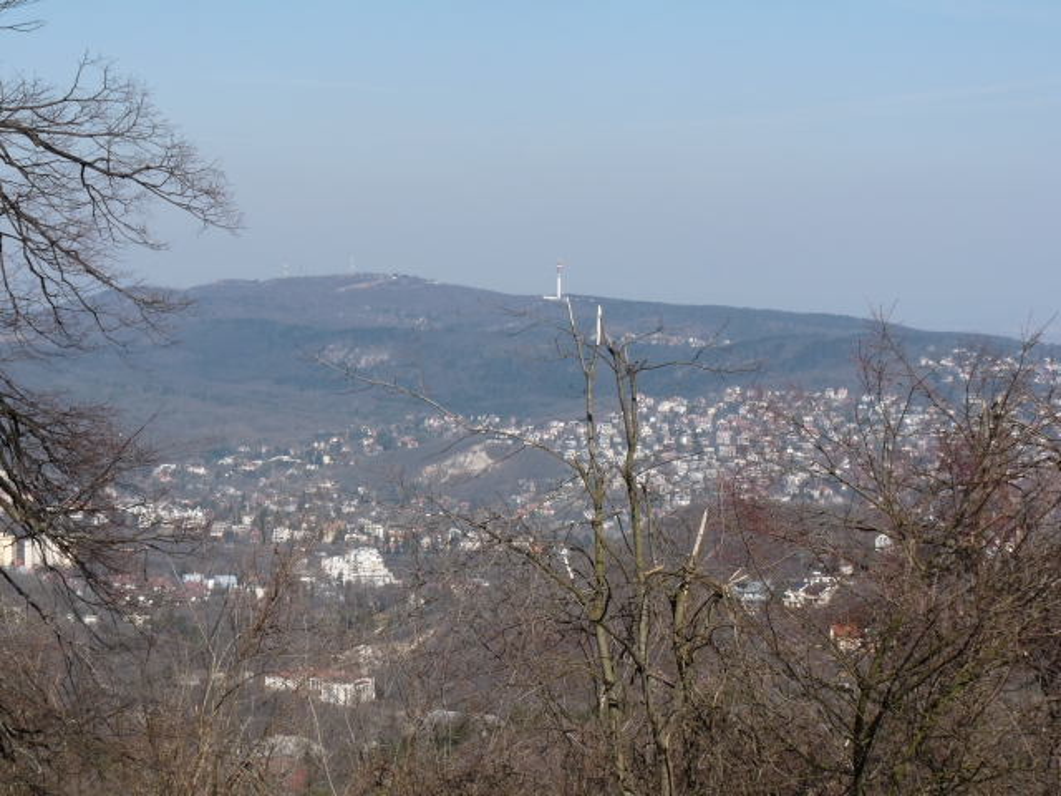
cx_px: 530
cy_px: 398
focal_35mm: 81
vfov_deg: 18.2
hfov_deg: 24.1
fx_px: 2483
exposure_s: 1/400
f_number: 5.6
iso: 100
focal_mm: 14.4
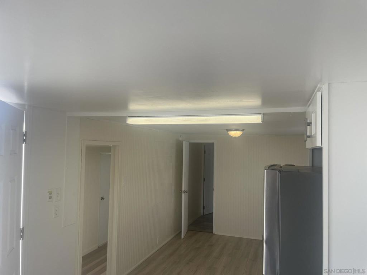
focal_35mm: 26
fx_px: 276
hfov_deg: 67.3
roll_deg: -0.2
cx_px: 184
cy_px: 138
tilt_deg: +3.8
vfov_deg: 53.1
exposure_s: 1/360
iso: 32
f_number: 1.6
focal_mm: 4.2
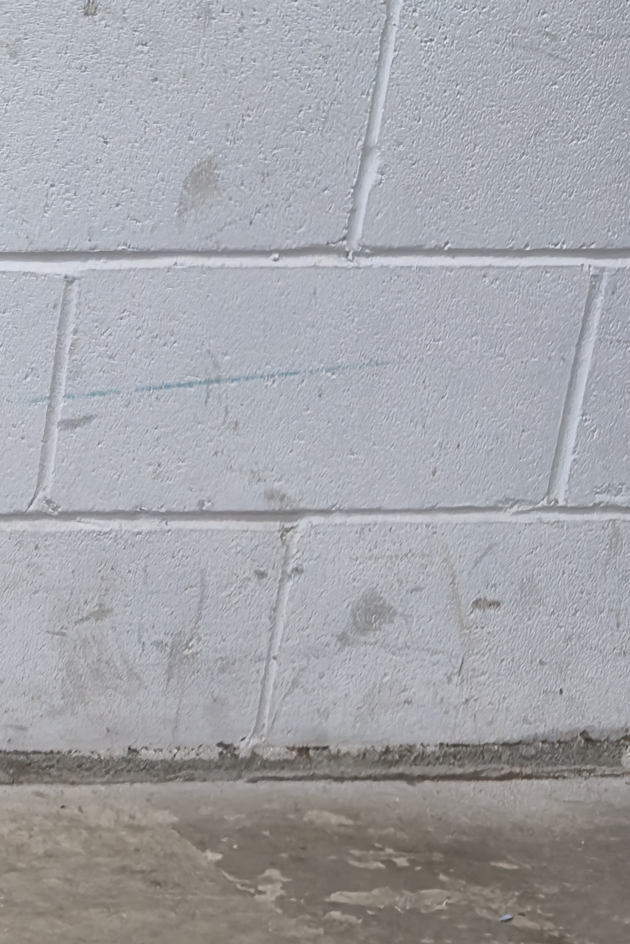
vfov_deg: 25.0
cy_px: 738
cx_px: -817
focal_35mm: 80
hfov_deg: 13.3
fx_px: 2100
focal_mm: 5.4
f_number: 1.8
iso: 200
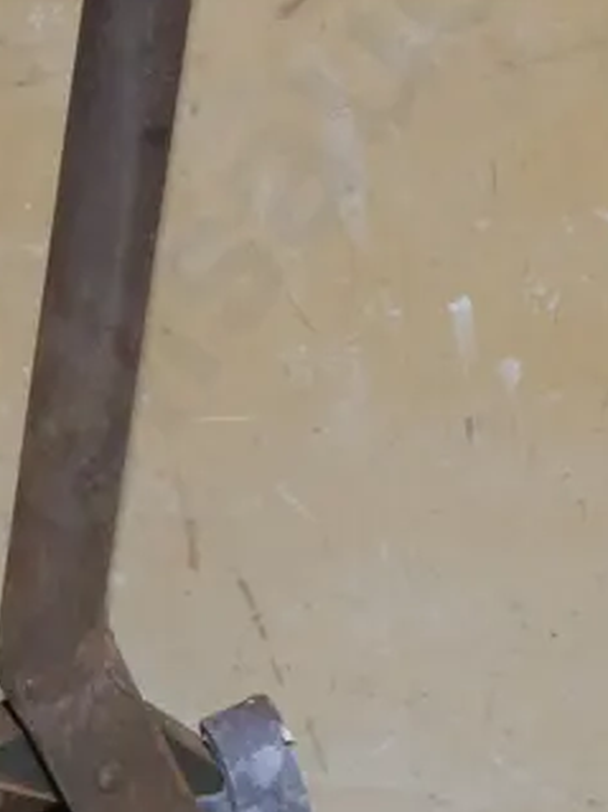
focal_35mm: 90
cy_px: 59
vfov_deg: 21.2
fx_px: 2109
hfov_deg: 16.4
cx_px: 380
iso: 800
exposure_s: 1/60
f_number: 3.5
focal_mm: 14
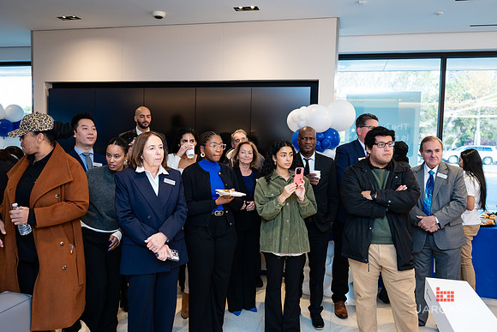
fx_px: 419
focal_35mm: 30
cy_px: 166
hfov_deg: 61.4
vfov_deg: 43.2
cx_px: 248
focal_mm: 29
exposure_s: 1/160
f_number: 3.2
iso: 400
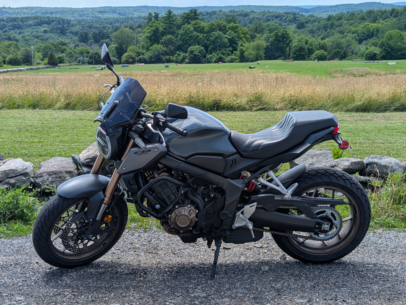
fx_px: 576
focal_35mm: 49
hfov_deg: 38.9
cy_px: 152
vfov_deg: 29.7
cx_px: 203
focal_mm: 6.9
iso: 20
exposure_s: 1/1019
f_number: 1.68
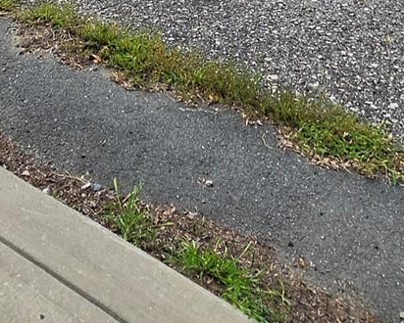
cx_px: 162
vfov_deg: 17.7
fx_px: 754
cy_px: -308
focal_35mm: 63
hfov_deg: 29.9
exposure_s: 1/2450
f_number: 1.9
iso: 32
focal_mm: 2.2
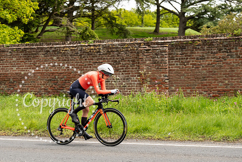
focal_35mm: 95
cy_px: 75
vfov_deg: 14.3
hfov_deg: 21.3
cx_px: 97
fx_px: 642
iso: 400
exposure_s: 1/1000
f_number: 4.5
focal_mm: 70
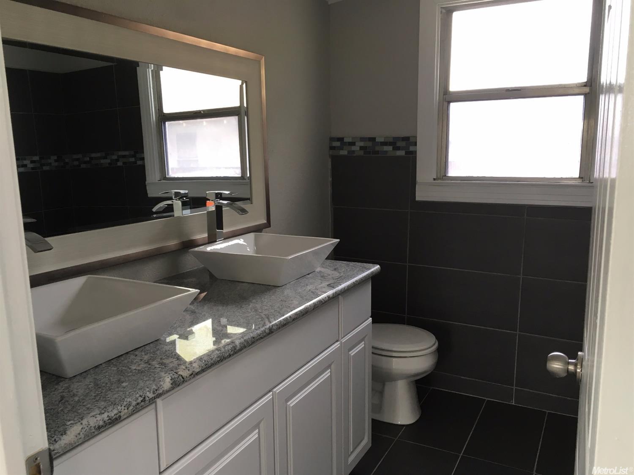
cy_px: 238
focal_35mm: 29
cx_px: 317
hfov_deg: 61.7
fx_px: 531
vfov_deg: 48.2
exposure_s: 1/30
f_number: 2.2
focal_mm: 4.15
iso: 50
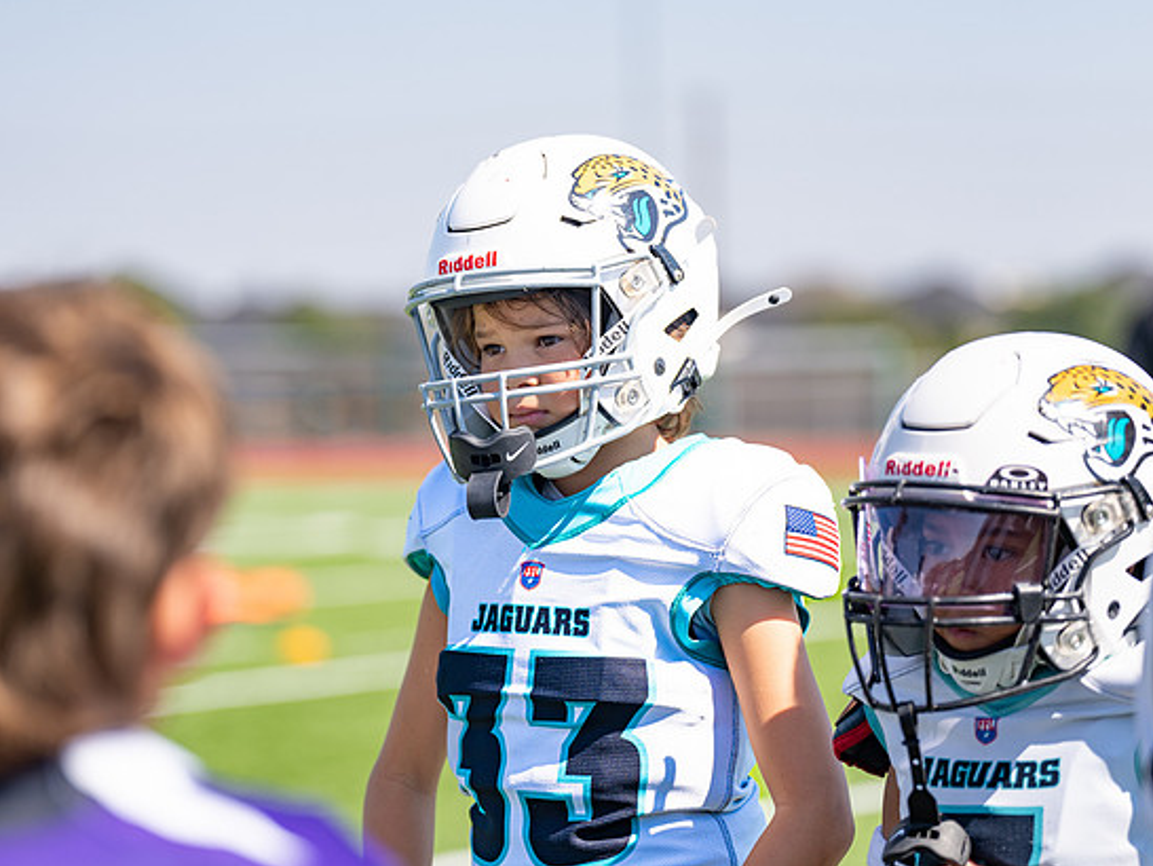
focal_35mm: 142
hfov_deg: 13.9
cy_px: 433
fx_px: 4732
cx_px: 593
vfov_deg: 10.5
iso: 125
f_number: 2.8
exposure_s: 1/2000
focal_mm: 125
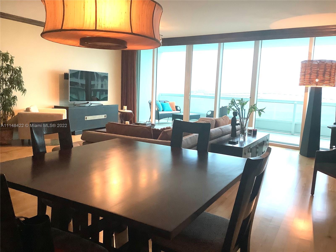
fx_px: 301
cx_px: 168
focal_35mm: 31
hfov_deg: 58.4
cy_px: 126
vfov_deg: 45.4
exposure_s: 1/60
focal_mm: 3.3
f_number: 2.4
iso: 200
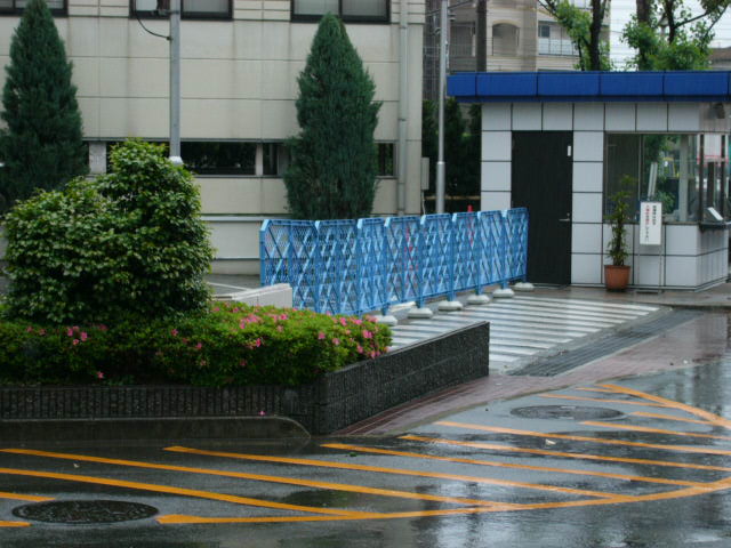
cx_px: 366
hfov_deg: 18.7
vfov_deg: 14.1
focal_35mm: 105
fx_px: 2217
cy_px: 274
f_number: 4.9
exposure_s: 1/60
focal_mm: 17.4
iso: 50
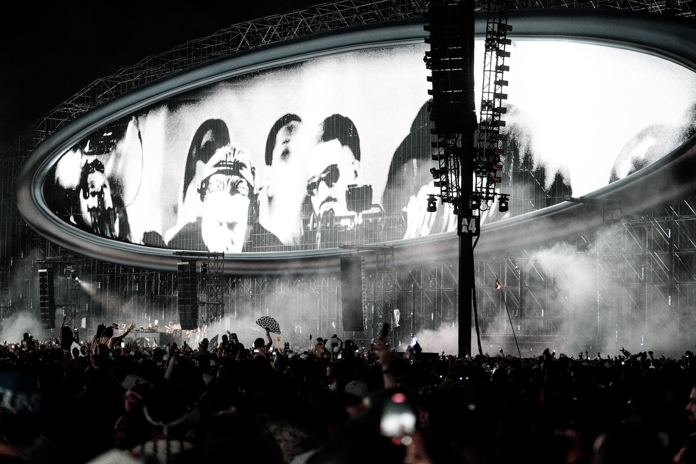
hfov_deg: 25.4
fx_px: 1546
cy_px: 232
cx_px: 348
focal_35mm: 80
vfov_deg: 17.1
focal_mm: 80
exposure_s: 1/320
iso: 3200
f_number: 2.8
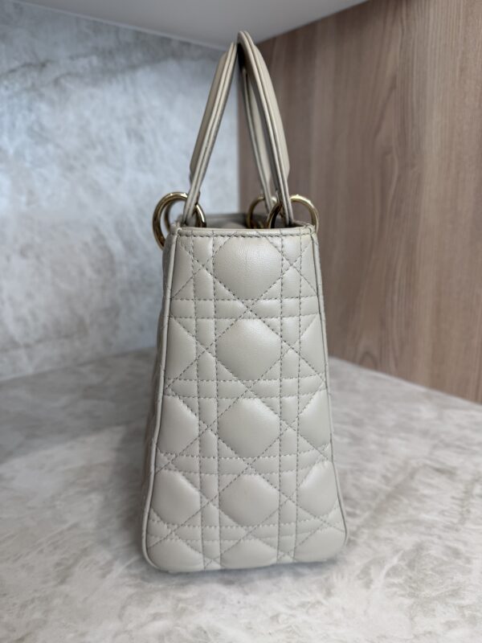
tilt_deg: -14.7
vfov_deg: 71.6
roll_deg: +0.1
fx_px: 446
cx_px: 241
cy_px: 322
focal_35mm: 24
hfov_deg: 56.8
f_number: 1.78
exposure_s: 1/120
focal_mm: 6.76
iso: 80
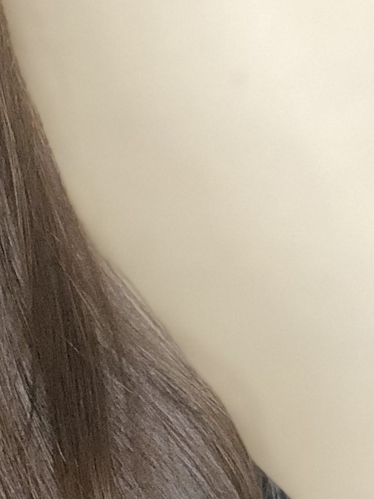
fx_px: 3313
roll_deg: +0.3
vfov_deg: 8.6
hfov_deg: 6.4
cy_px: 362
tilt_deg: -7.5
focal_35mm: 230
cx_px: -166
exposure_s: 1/25
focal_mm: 6
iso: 160
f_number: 2.4
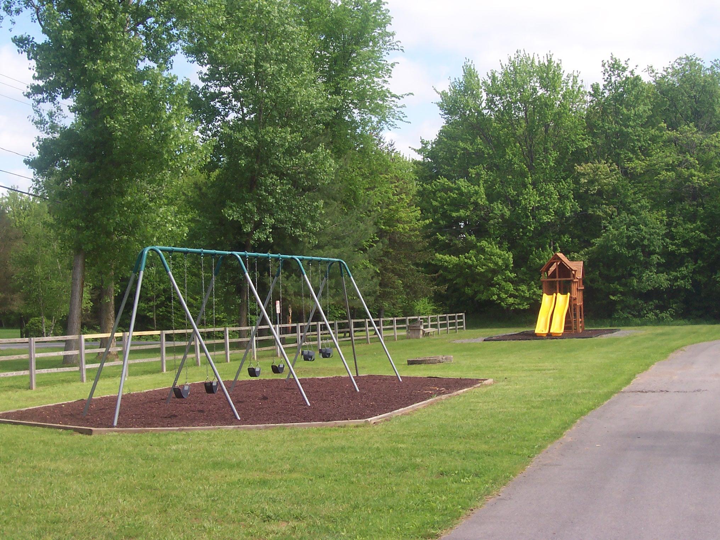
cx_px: 360
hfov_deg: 33.8
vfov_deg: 25.7
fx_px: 1186
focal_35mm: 57
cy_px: 270
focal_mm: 8.6
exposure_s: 1/180
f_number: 6.7
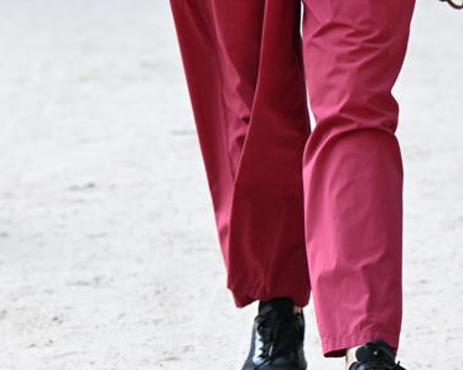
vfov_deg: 4.4
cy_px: -97
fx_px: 4809
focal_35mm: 351
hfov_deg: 5.5
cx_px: 286
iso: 2500
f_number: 4
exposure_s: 1/800
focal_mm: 135
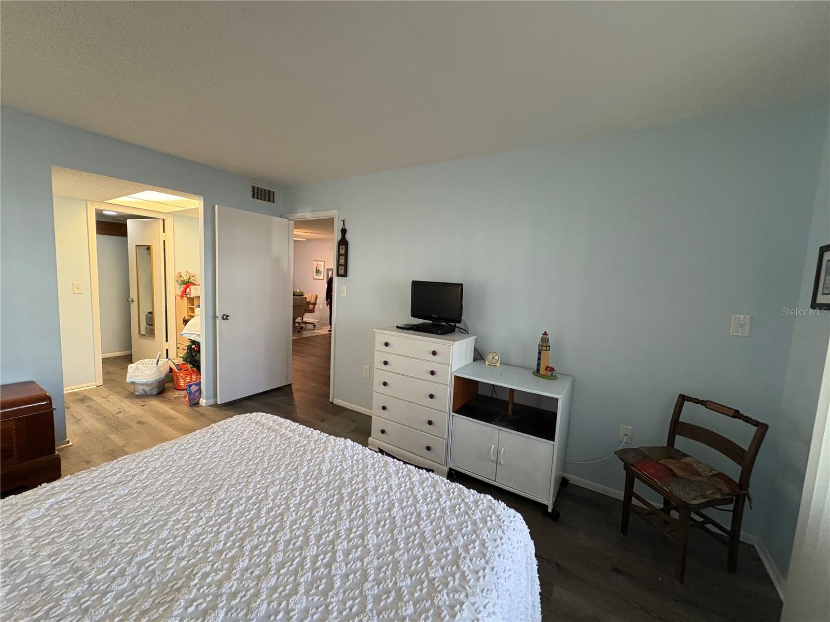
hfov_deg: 102.1
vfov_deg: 85.7
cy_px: 311
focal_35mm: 14
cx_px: 415
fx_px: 336
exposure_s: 1/60
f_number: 2.2
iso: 500
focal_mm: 2.22
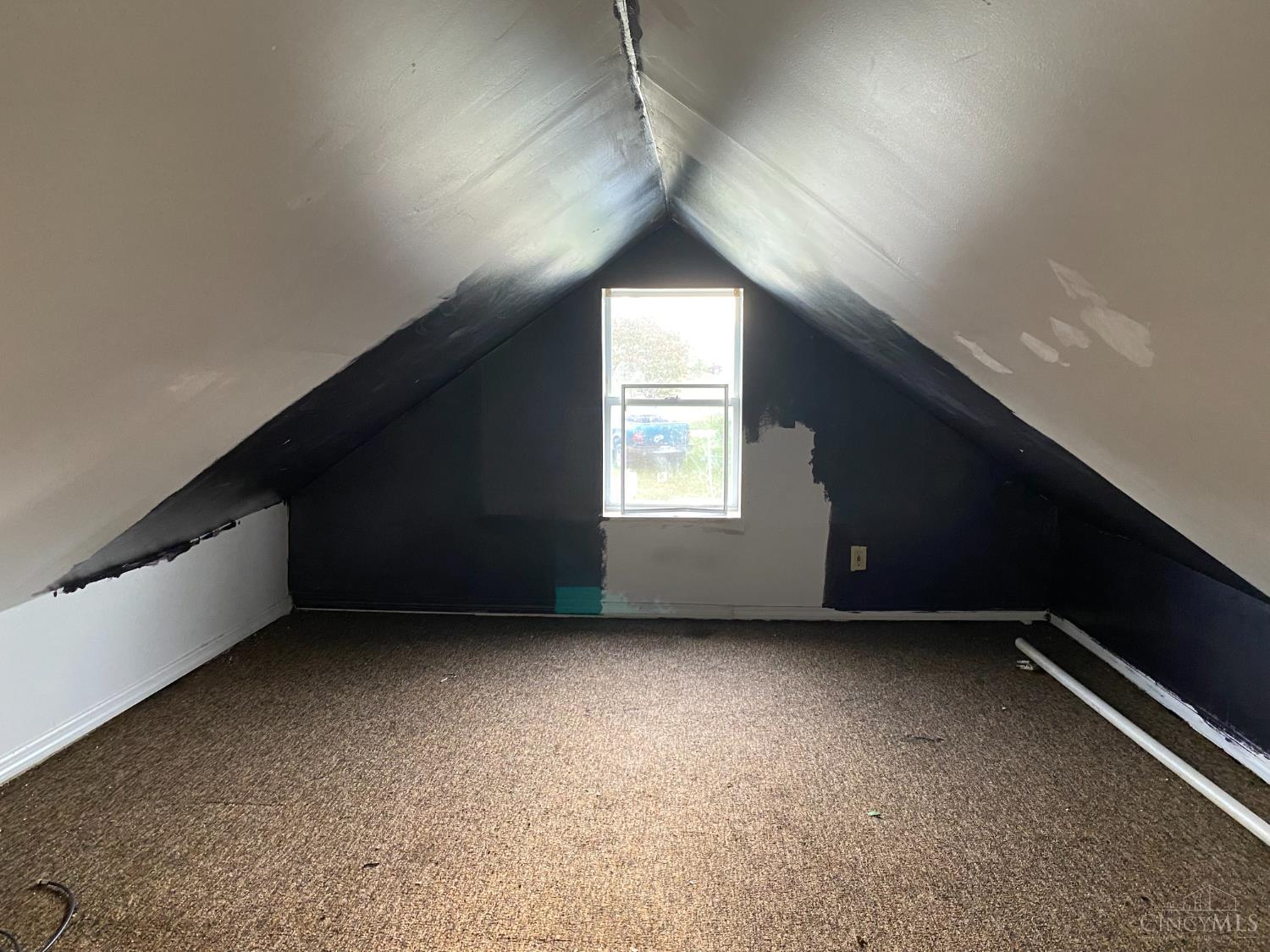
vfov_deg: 53.1
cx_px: 635
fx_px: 954
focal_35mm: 26
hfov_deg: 67.3
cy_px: 476
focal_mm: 4.25
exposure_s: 1/60
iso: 320
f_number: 1.8
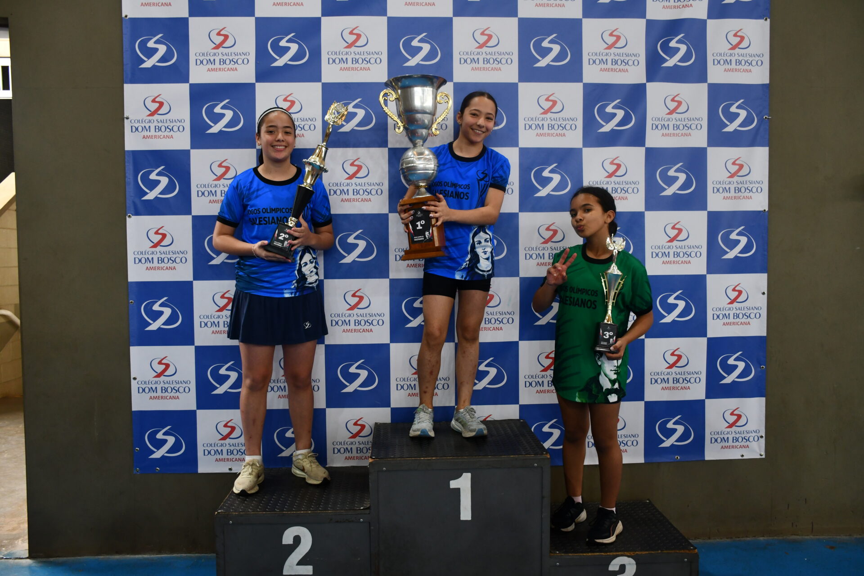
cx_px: 432
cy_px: 288
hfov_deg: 61.9
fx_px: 720
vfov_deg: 43.6
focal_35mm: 30
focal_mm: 20
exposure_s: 1/125
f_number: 3.5
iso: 900
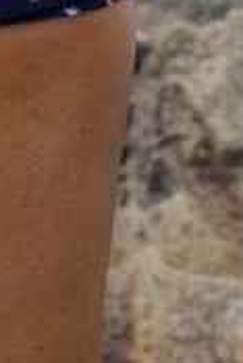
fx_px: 3728
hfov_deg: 3.7
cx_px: -206
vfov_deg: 5.4
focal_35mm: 369
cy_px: -589
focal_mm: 56
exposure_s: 1/125
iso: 800
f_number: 5
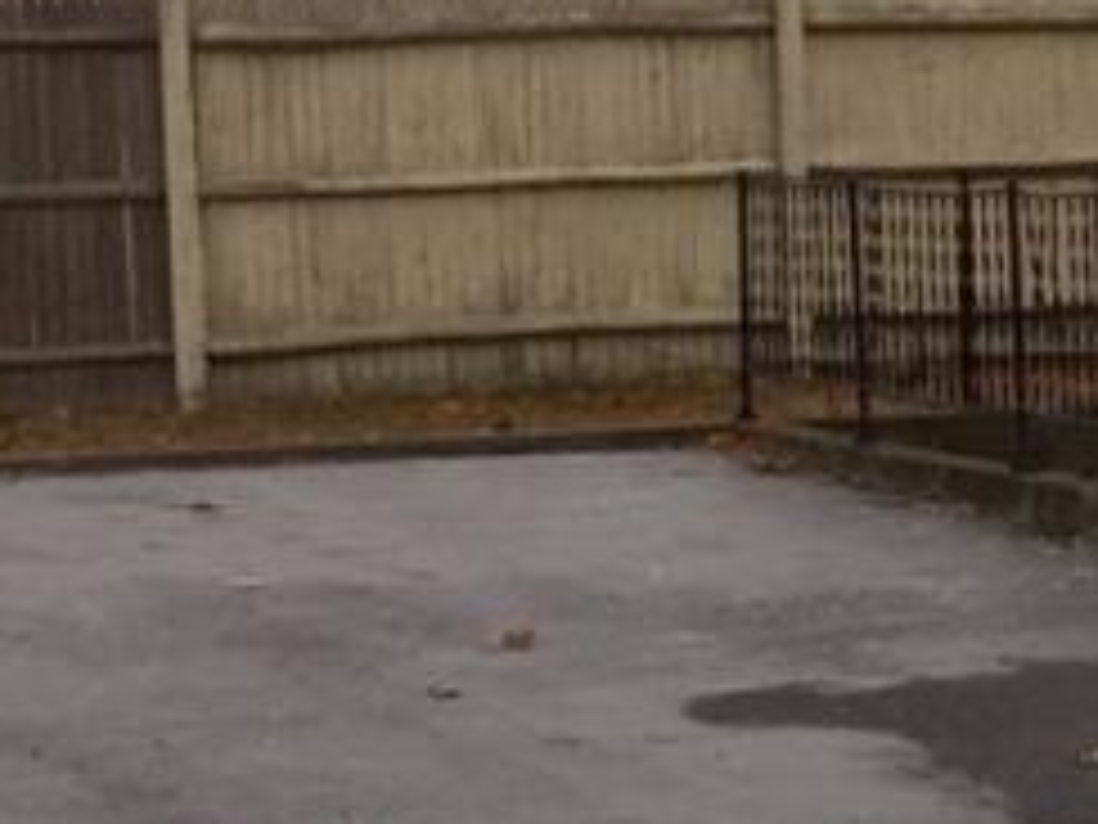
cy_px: 232
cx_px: 2840
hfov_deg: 10.6
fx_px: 4821
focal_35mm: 152
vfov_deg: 9.7
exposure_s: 1/120
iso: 50
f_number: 2.2
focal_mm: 4.15
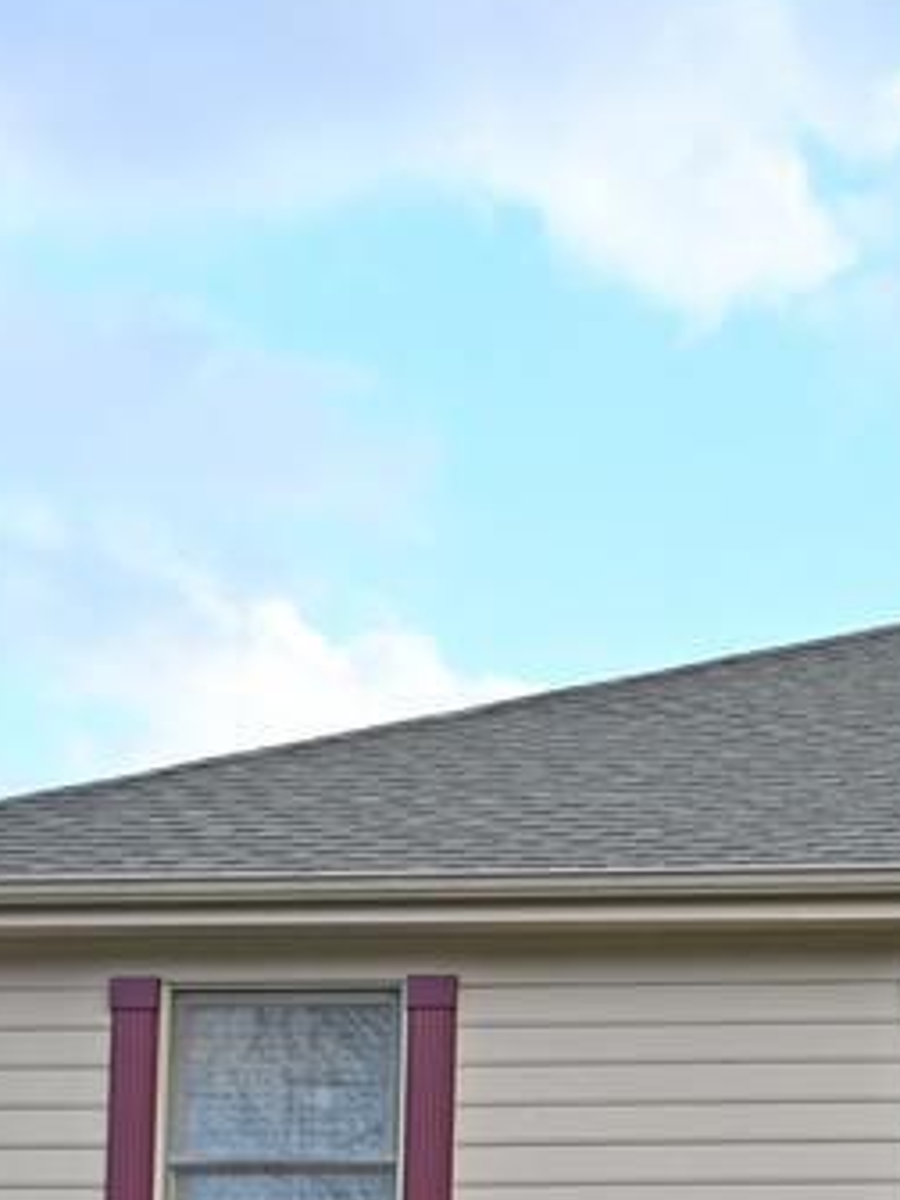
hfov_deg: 12.5
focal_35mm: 105
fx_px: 3645
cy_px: 1564
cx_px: 1743
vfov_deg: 17.5
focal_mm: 24.5
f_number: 5.6
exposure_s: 1/250
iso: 200
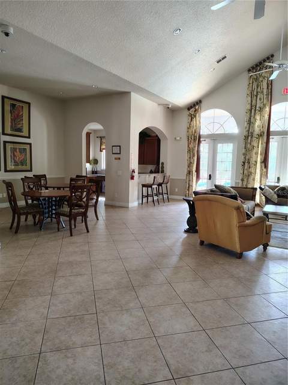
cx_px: 144
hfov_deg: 56.8
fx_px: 266
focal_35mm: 24
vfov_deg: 71.6
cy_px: 192
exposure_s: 1/60
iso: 633
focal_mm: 5.56
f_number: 1.8
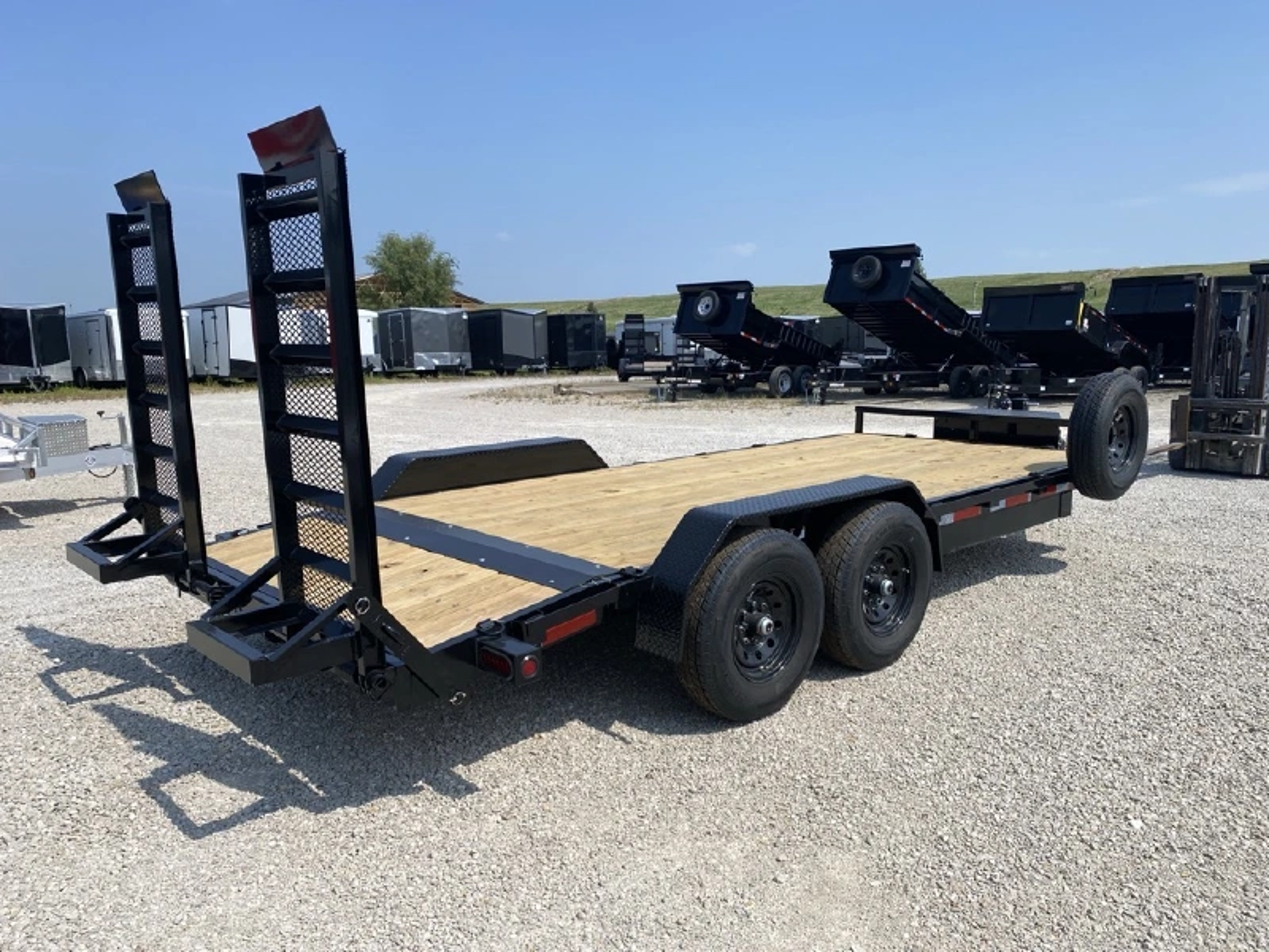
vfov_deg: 53.1
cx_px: 634
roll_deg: -0.7
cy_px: 476
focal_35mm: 26
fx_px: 953
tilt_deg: -7.3
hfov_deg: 67.3
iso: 32
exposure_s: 1/3731
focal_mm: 4.25
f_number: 1.8
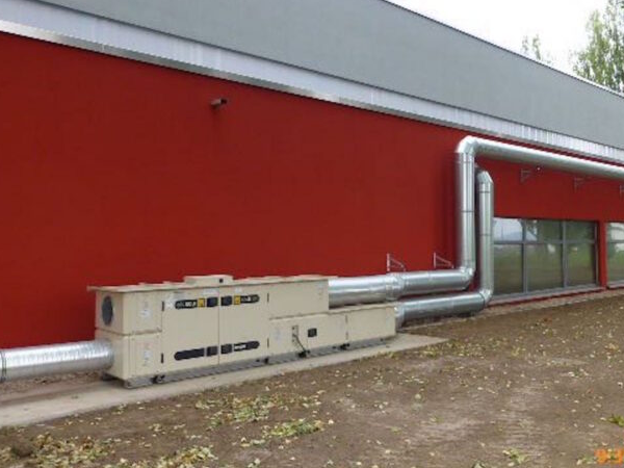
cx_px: 386
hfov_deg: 56.2
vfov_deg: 44.1
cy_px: 206
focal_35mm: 32
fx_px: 577
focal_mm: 4.3
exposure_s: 1/125
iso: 200
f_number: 3.3
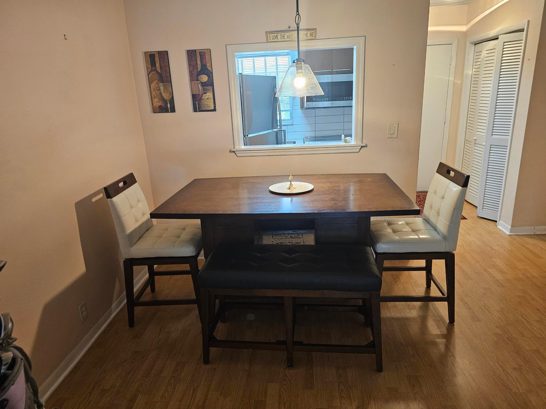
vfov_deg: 58.9
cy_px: 204
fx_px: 363
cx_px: 273
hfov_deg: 73.9
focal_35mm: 23
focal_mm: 6.3
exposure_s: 1/120
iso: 640
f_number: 1.7
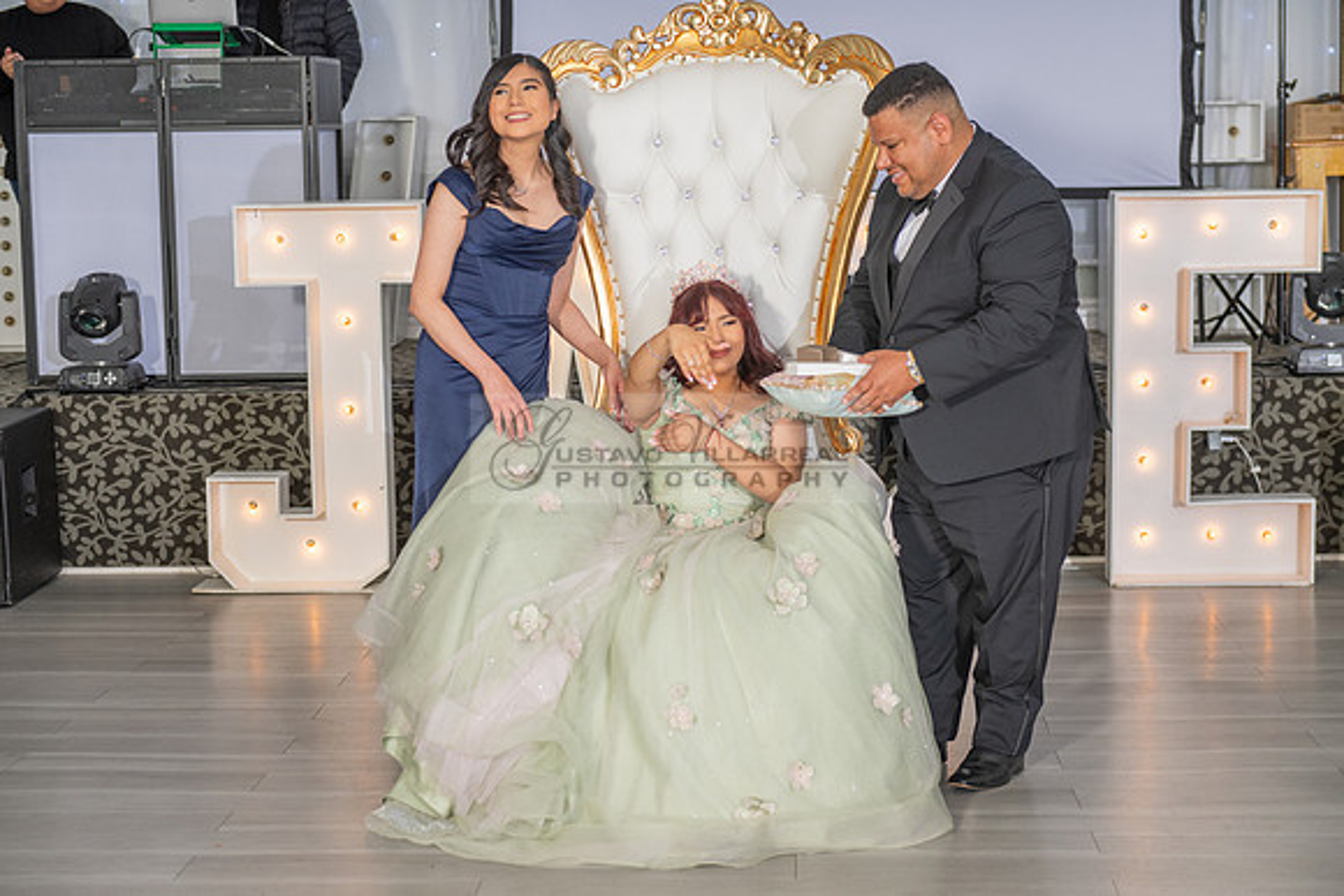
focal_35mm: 70
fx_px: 2614
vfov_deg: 19.5
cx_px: 672
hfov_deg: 28.8
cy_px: 448
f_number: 3.5
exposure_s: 1/200
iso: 500
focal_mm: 70
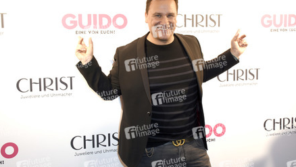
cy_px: 80
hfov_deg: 48.3
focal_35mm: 42
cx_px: 151
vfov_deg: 28.4
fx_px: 330
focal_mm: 26
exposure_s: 1/160
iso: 1000
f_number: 6.3
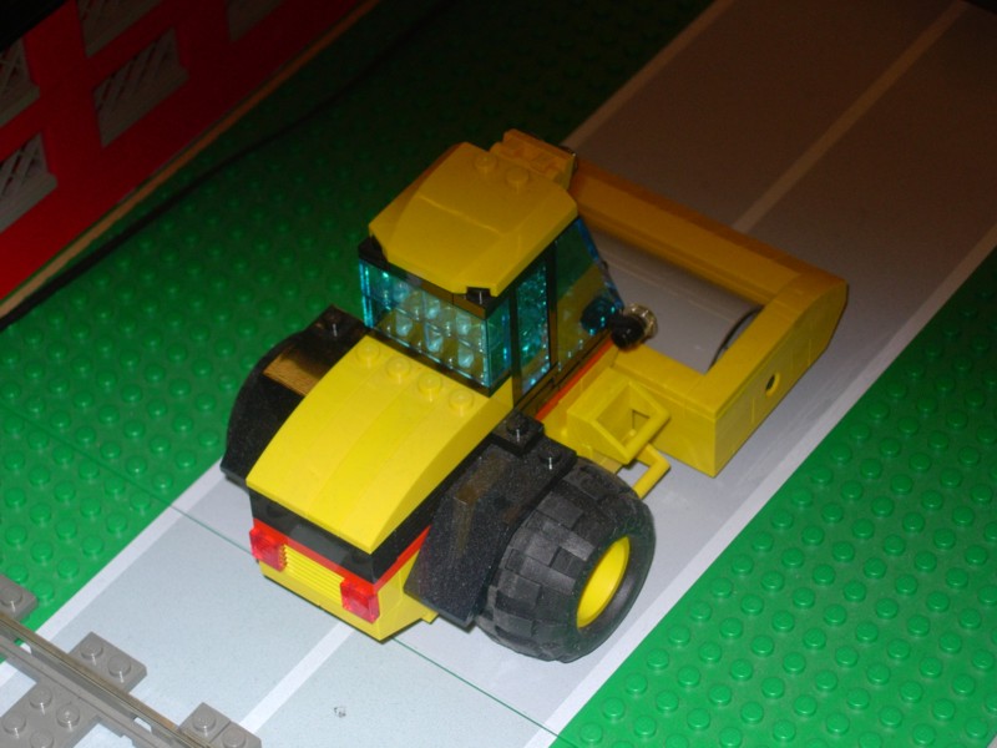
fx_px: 3255
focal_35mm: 113
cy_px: 374
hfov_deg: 17.4
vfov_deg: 13.1
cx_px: 498
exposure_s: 1/64
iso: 79
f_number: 4.9
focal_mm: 23.4
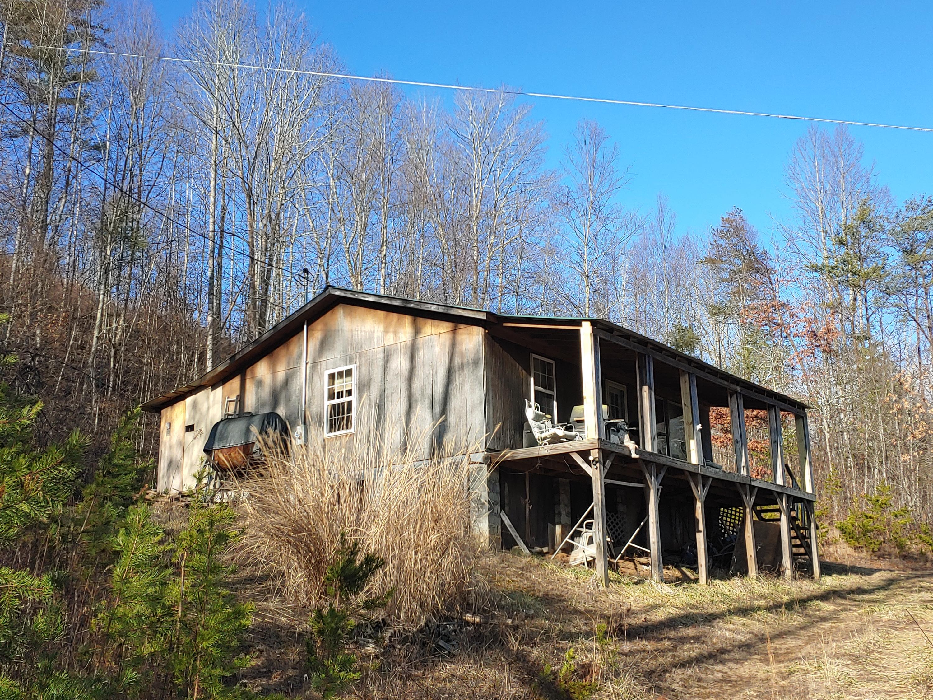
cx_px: 466
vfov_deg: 38.7
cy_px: 350
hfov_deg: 50.1
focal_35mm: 37
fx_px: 997
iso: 50
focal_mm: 4.23
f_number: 1.5
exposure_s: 1/1515
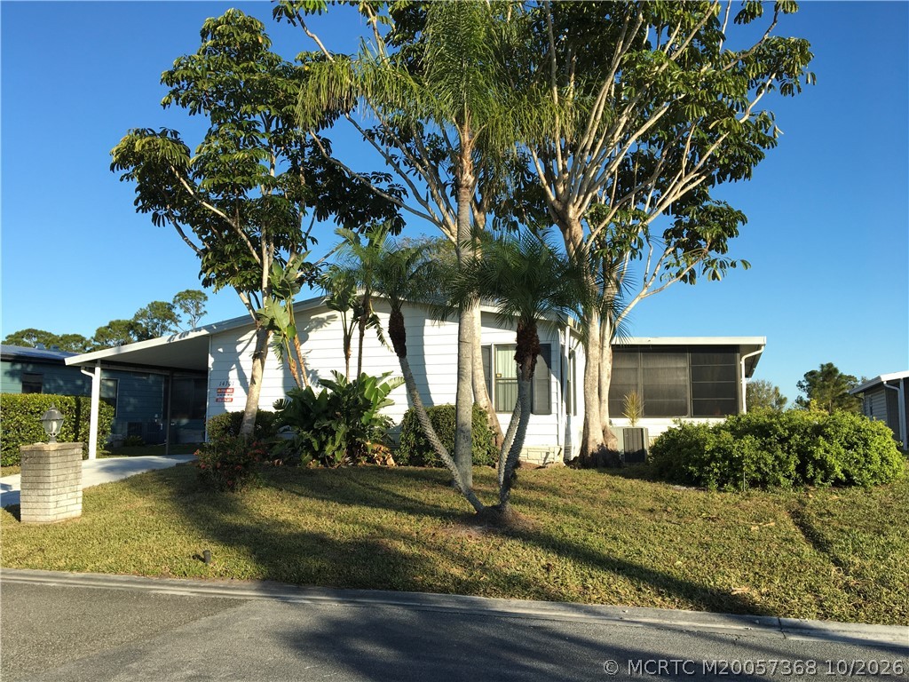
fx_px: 762
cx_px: 454
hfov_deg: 61.7
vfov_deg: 48.2
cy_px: 341
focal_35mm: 29
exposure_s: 1/827
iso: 25
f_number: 2.2
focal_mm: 4.15
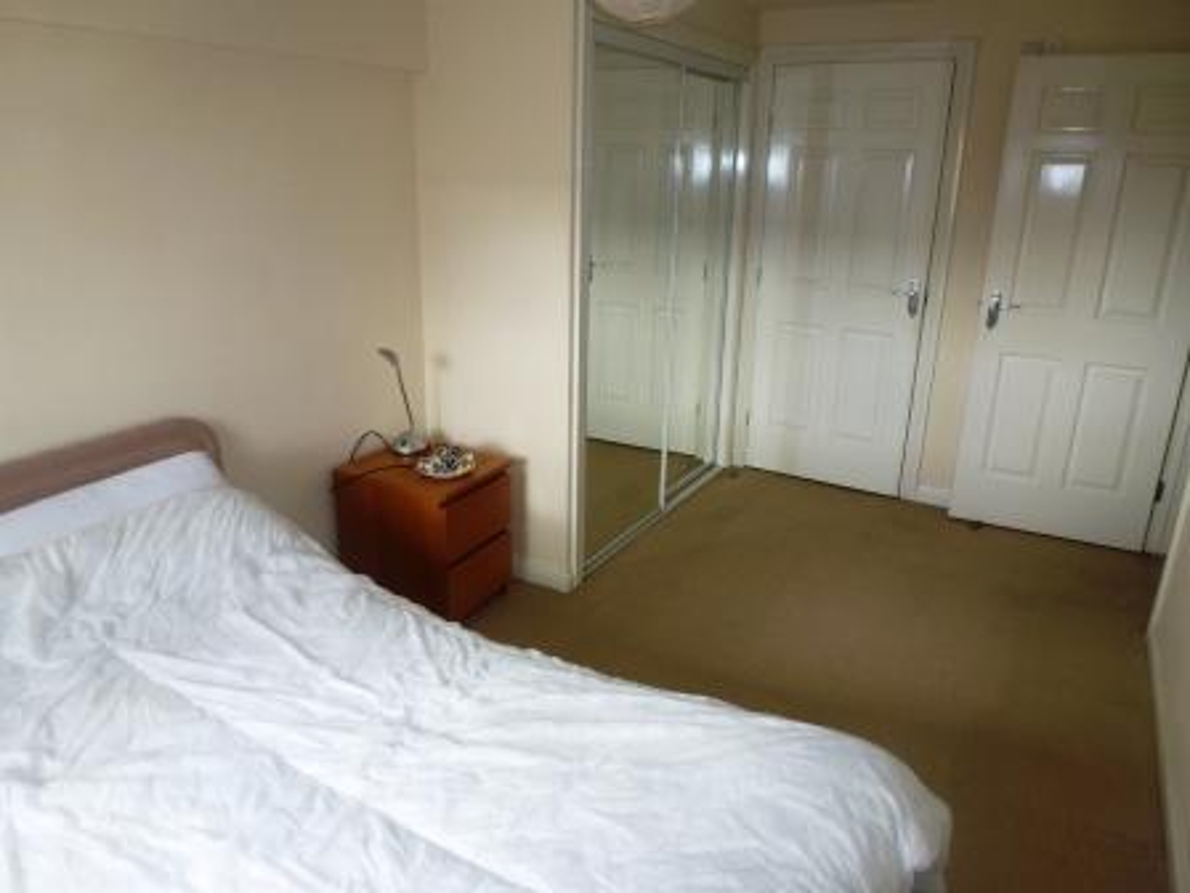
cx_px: 595
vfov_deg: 56.8
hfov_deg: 71.6
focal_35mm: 24
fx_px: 825
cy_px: 446
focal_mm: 4.3
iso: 160
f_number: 3.3
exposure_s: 1/60
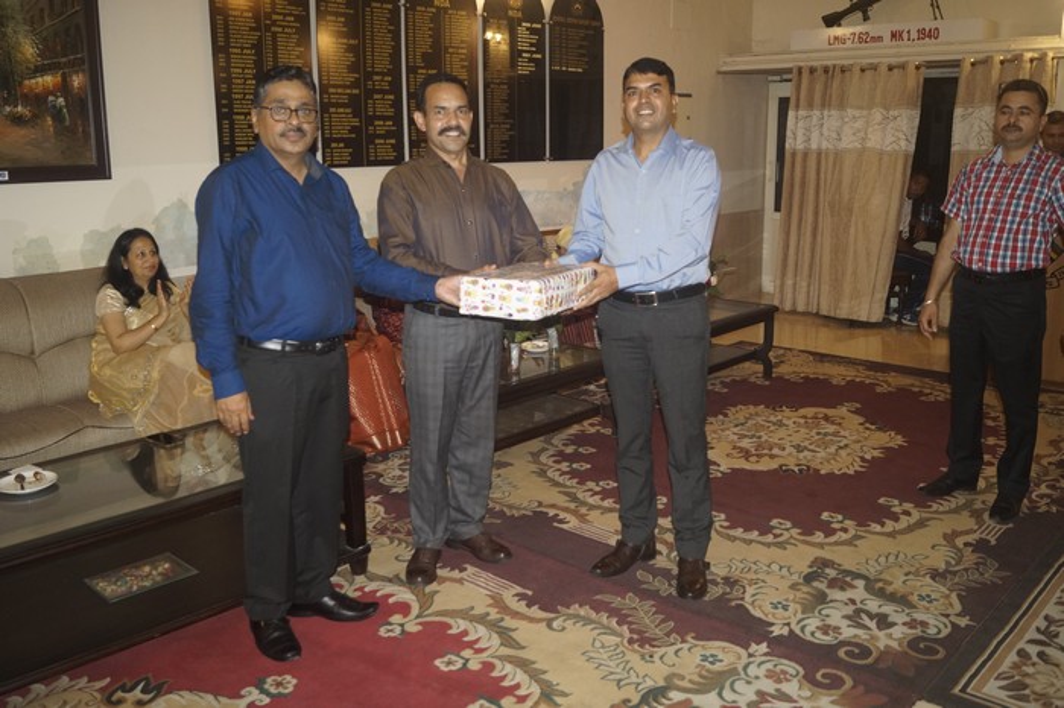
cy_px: 354
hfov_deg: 62.0
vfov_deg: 43.6
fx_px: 886
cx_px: 532
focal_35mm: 30
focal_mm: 20
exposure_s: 1/60
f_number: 4
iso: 800
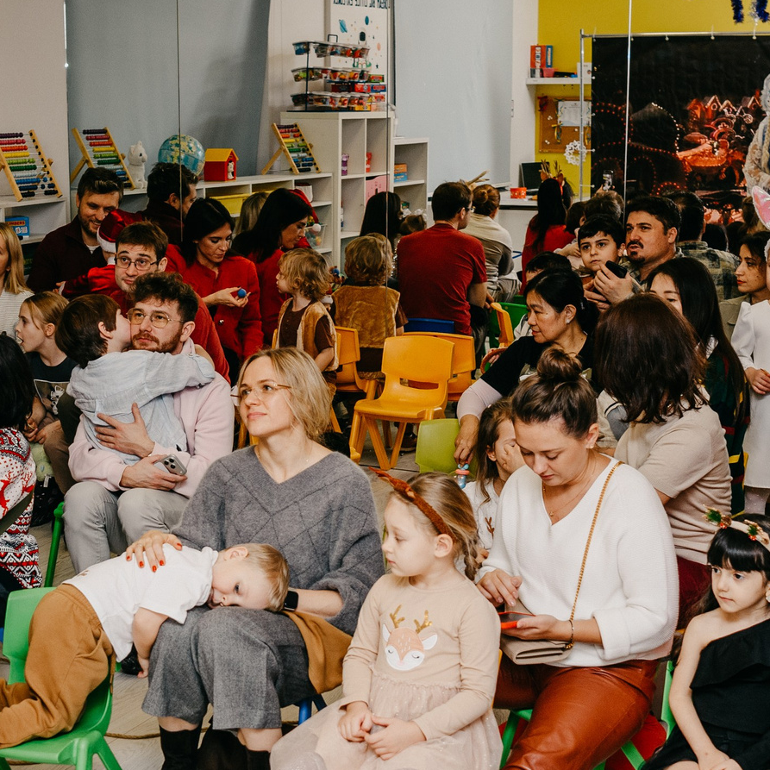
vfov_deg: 28.1
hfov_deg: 28.0
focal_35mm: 61
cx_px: 271
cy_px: 428
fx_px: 1535
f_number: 4
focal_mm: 24
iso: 250
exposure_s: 1/160
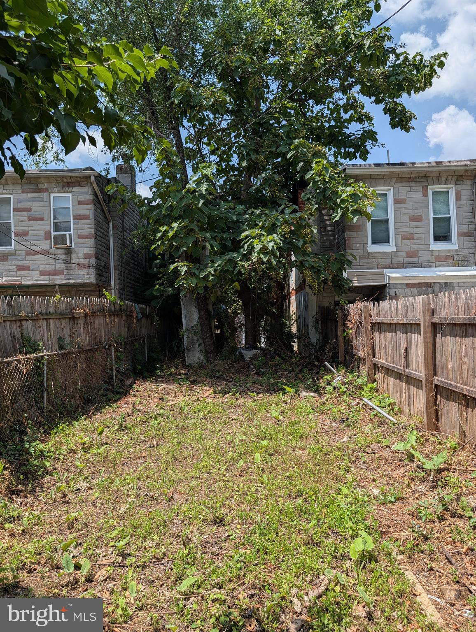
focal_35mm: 24
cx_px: 238
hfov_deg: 56.9
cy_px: 316
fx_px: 439
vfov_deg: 71.5
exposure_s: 1/1272
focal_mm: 6.9
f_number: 1.68
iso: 21
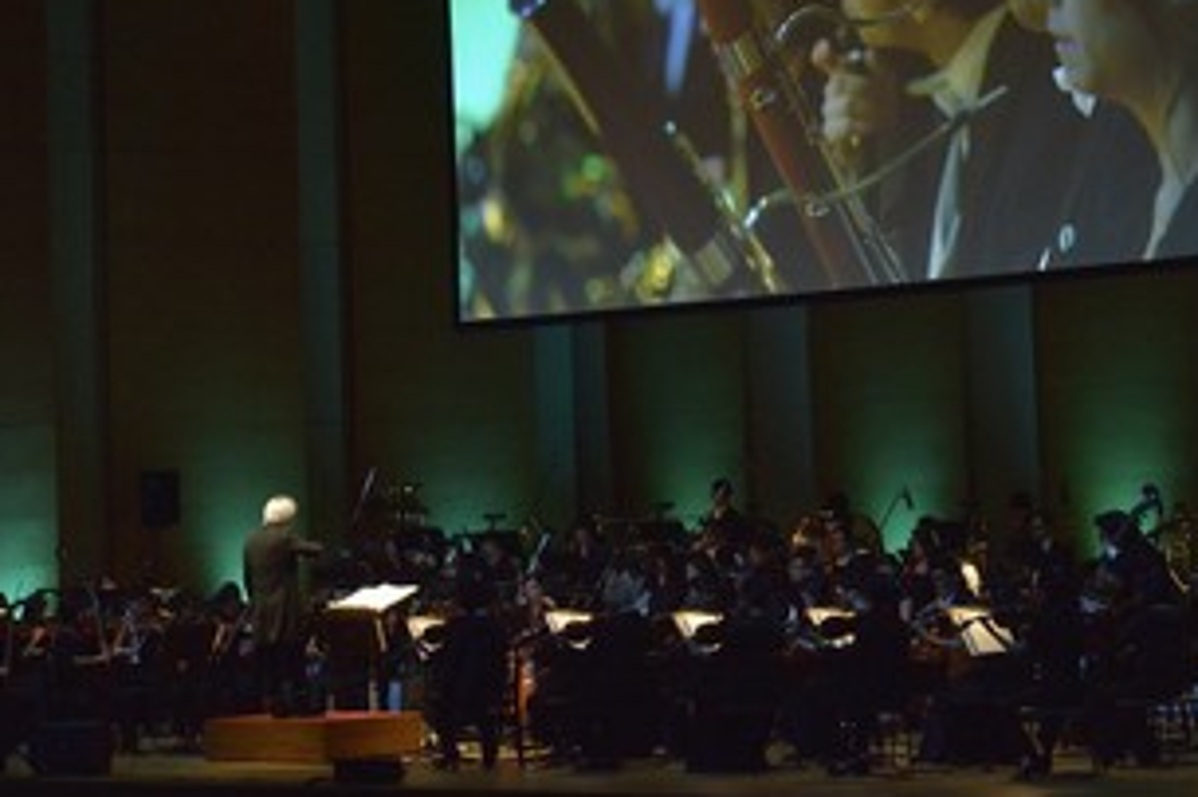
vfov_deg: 13.1
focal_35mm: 104
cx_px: 550
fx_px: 3459
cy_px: 194
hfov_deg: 19.6
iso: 4000
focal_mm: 62
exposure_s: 1/200
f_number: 5.6
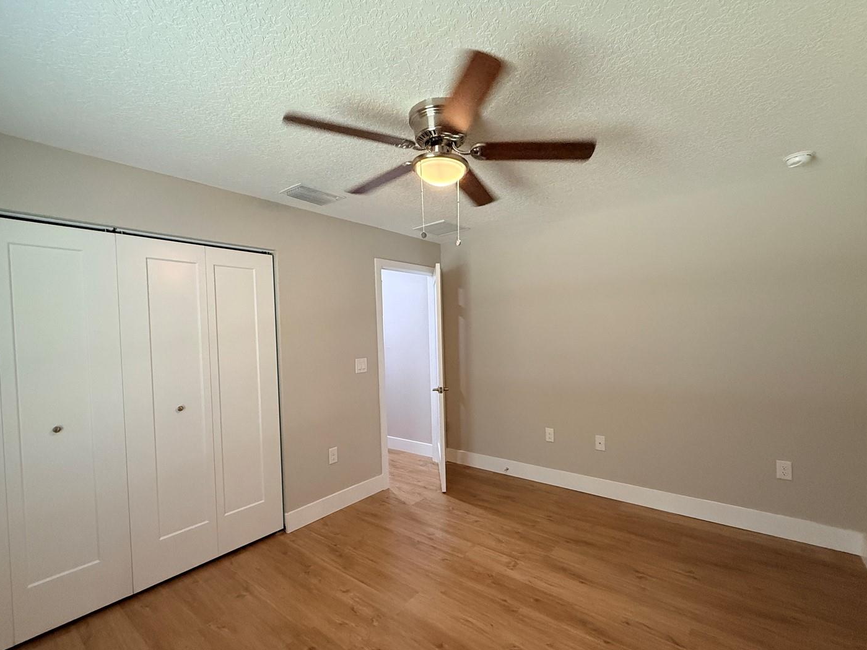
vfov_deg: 78.1
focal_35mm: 16
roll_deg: +1.1
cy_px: 339
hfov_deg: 94.5
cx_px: 440
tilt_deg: -0.4
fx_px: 401
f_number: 2.2
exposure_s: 1/120
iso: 640
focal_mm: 2.22
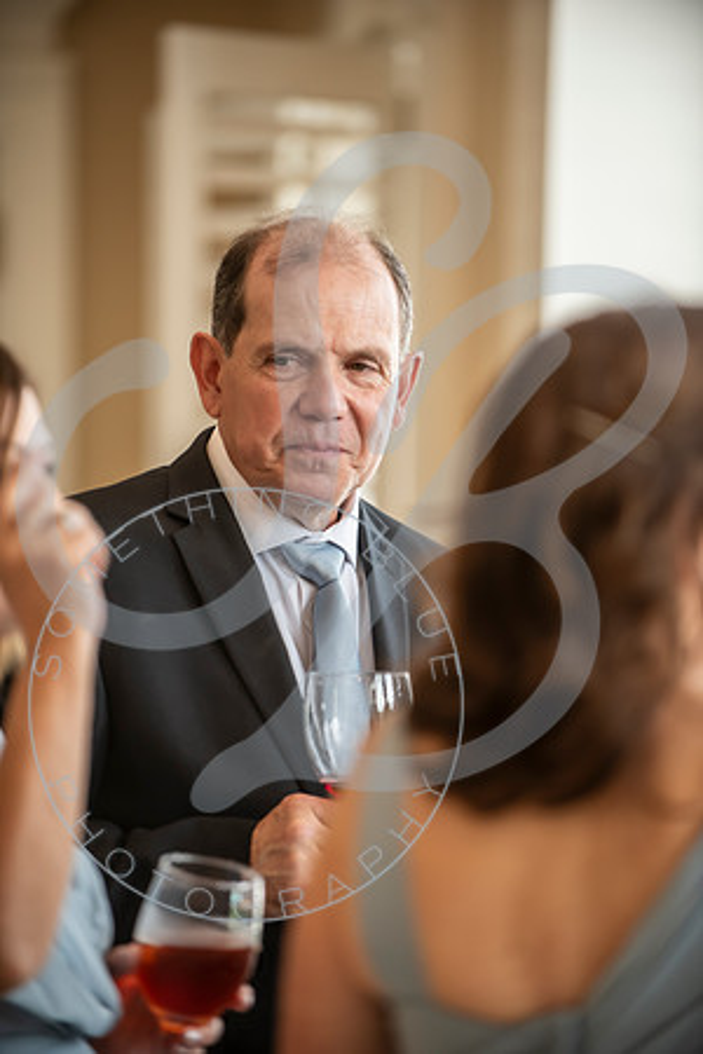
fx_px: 5272
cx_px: 352
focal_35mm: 180
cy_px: 527
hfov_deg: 7.6
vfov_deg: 11.4
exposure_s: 1/250
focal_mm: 180
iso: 500
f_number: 2.8
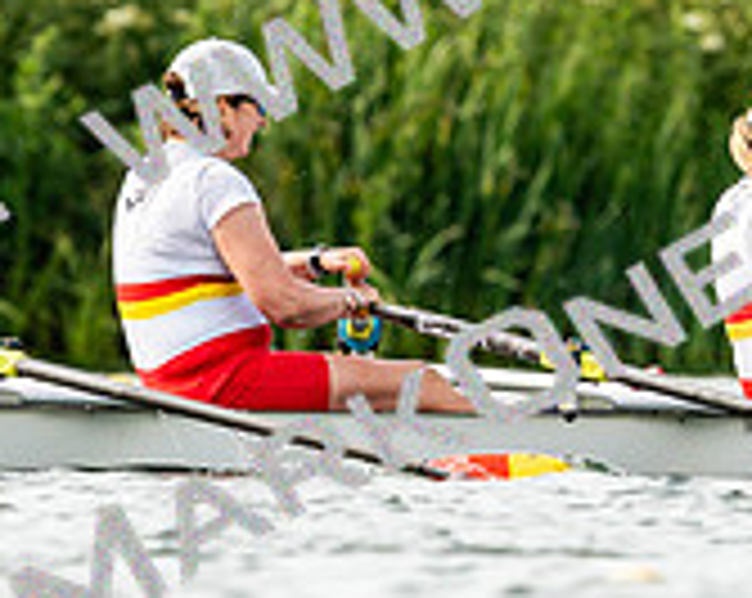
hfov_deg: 1.1
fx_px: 38836
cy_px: 200
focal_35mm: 1748
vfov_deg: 0.9
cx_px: 639
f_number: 6.3
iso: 500
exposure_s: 1/2000
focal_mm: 535
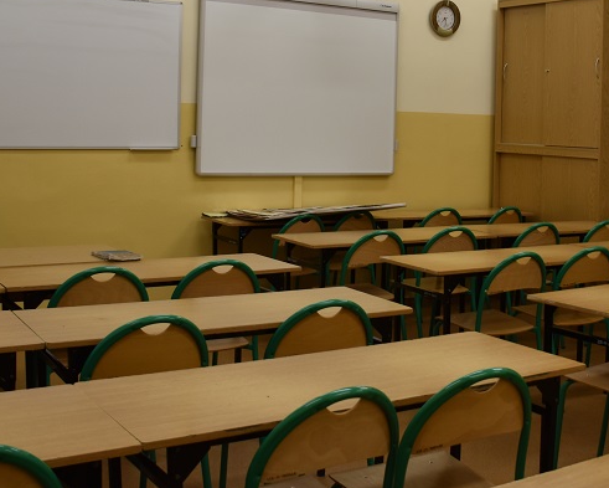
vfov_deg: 30.5
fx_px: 883
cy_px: 142
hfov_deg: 37.5
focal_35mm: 49
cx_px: 418
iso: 400
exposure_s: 1/80
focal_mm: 18
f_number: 4.5
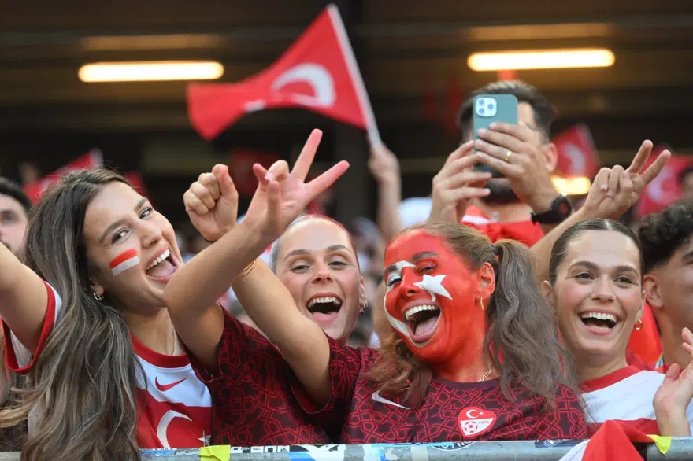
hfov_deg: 16.5
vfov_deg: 11.0
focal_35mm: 124
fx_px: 2386
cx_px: 346
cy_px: 230
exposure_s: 1/1000
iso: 1600
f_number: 2.8
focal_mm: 83
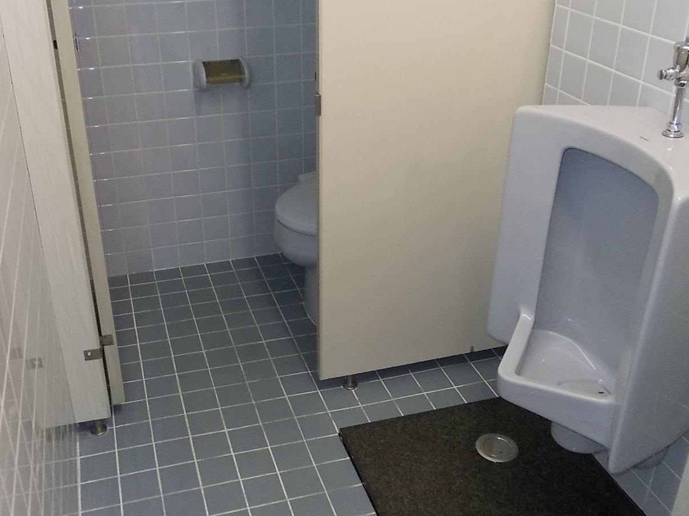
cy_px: 247
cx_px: 315
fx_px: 736
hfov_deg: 50.1
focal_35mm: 37
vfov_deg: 38.7
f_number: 2.7
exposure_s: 1/25
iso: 200
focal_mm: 4
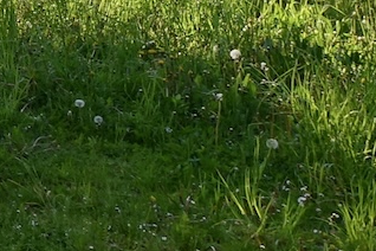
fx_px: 1420
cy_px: -268
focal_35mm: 136
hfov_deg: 11.5
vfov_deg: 9.4
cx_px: -607
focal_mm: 8.8
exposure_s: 1/160
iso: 125
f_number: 5.6
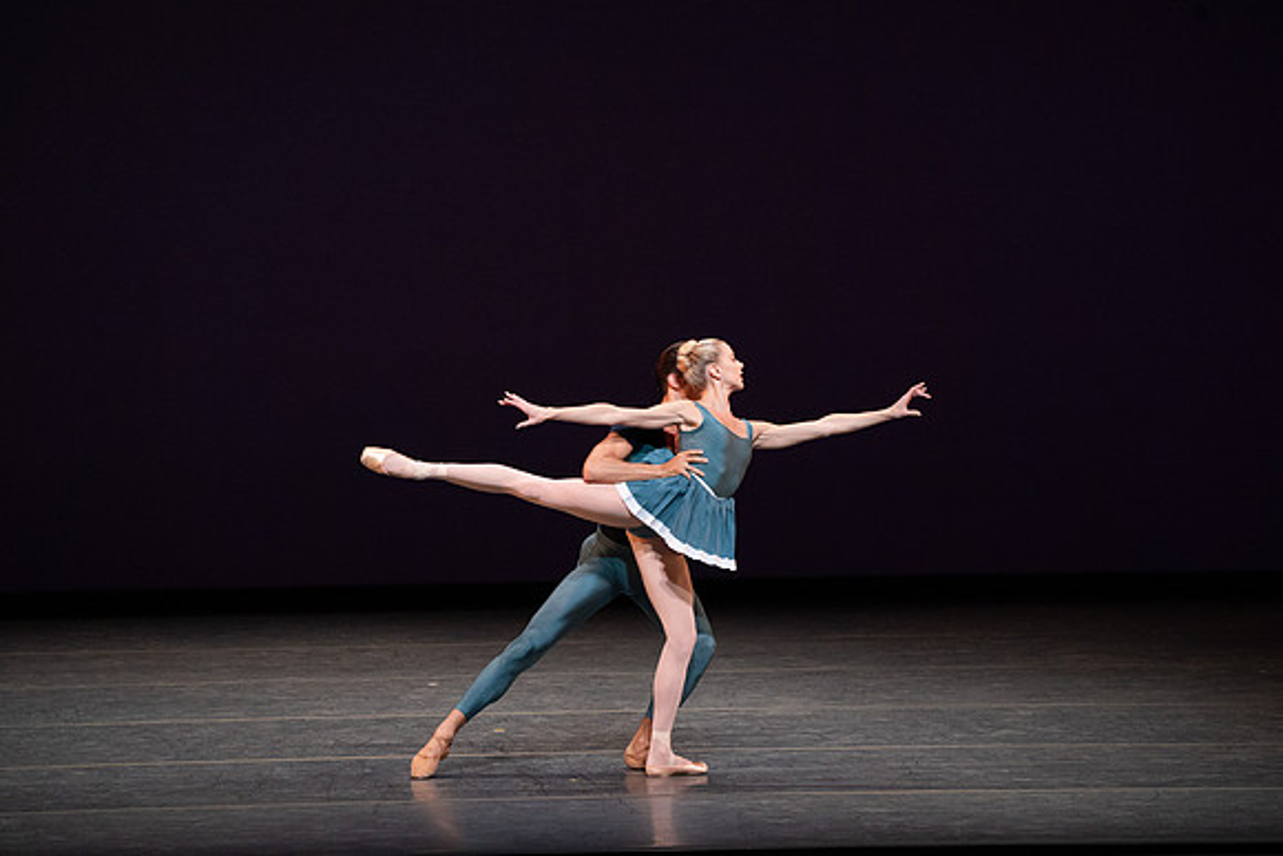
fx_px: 9945
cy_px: 428
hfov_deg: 7.4
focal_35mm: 279
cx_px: 642
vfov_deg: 4.9
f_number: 8
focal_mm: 279
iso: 5000
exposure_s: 1/400
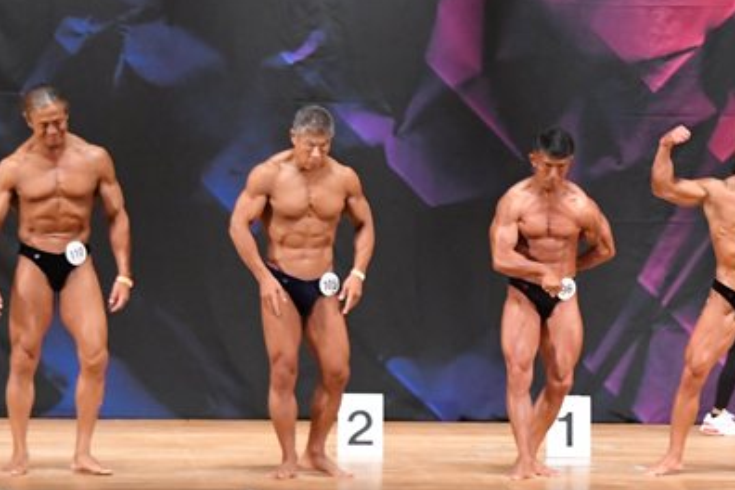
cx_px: 656
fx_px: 4675
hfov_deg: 9.0
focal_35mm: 229
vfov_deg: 6.0
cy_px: 260
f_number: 5.6
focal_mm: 78
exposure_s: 1/400
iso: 7200
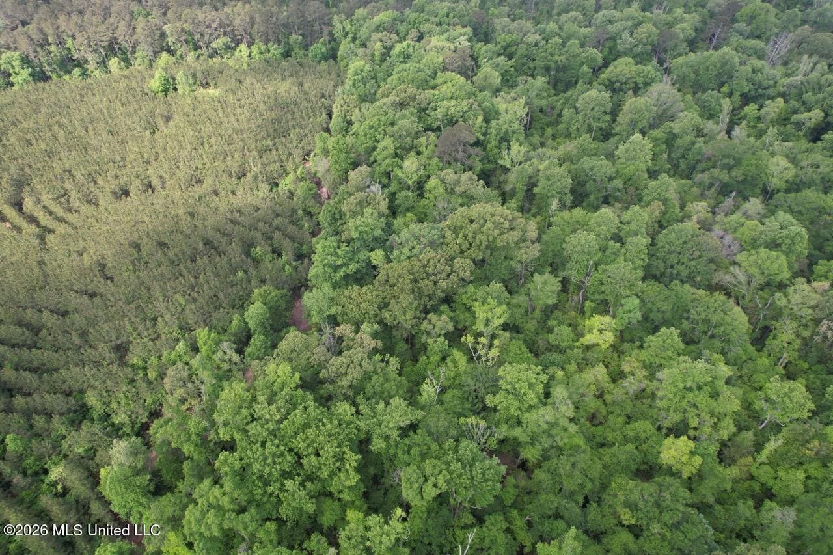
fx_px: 509
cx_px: 416
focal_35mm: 22
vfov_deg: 57.2
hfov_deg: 78.6
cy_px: 278
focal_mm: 8.4
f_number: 2.8
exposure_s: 1/350
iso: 100
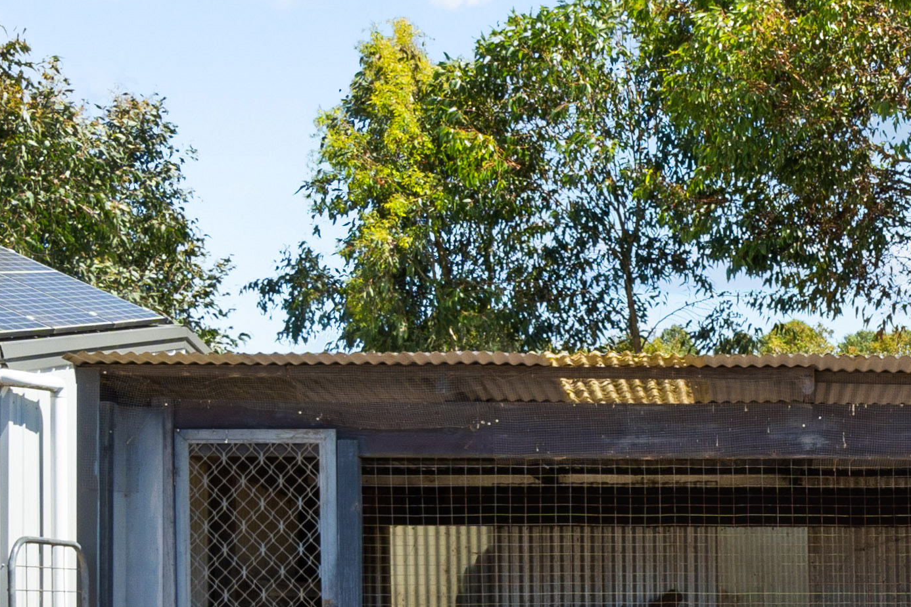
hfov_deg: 28.7
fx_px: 1695
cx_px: 849
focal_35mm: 67
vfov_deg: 19.8
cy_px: 582
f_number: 8
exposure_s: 1/30
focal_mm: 10
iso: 100
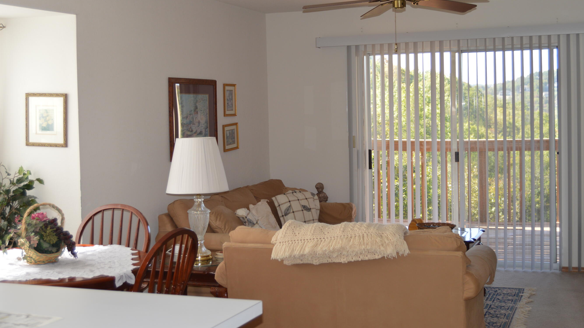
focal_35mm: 53
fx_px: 821
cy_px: 119
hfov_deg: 39.2
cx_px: 304
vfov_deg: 22.6
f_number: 4.2
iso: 200
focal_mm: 30
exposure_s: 1/125
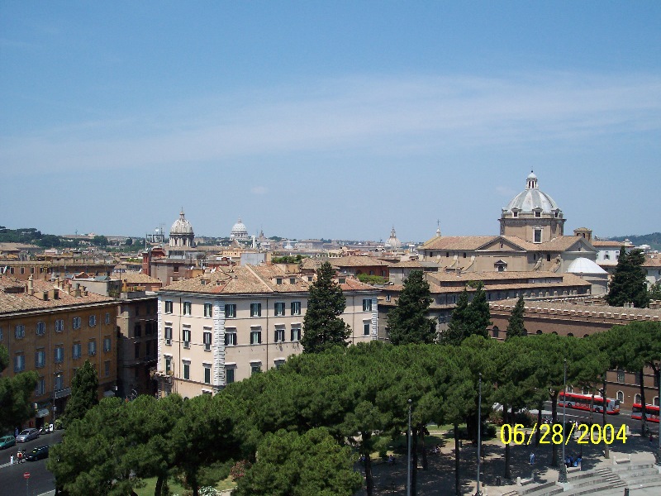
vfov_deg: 37.7
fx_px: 726
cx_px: 330
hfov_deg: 49.0
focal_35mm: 38
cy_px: 248
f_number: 4.8
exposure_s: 1/1000
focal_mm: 8
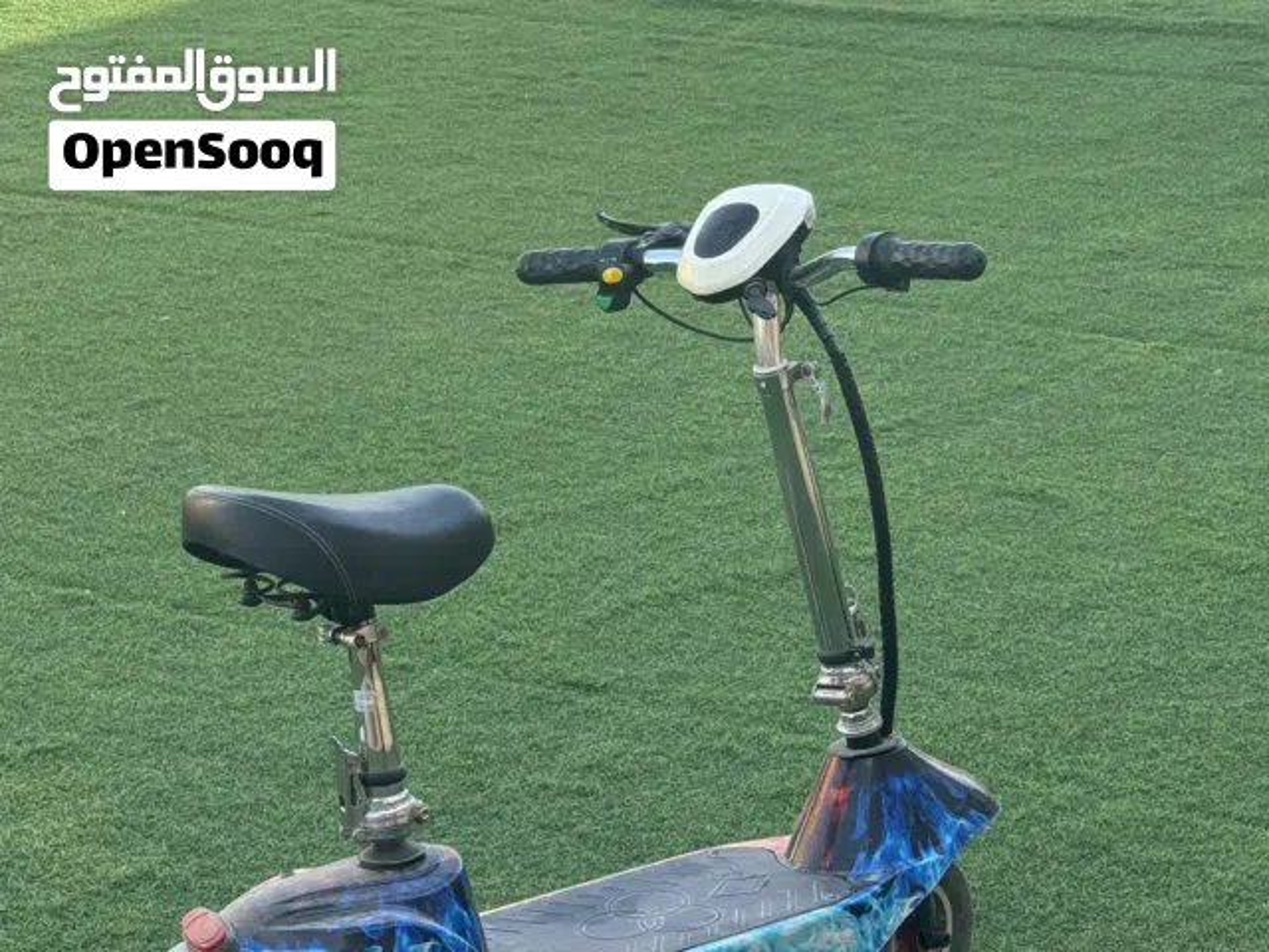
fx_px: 1760
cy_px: 476
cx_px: 634
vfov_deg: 30.3
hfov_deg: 39.7
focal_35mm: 48
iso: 64
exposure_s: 1/1215
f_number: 1.78
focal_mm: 6.76
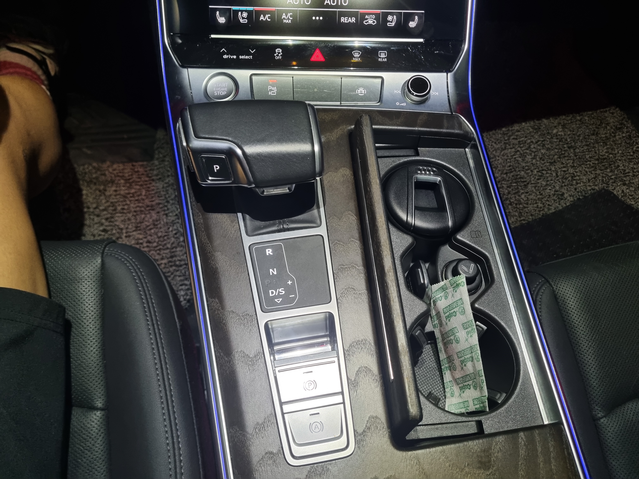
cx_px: 320
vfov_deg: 53.1
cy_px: 240
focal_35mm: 26
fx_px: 480
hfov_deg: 67.3
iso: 320
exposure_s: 1/40
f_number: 1.8
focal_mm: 5.4
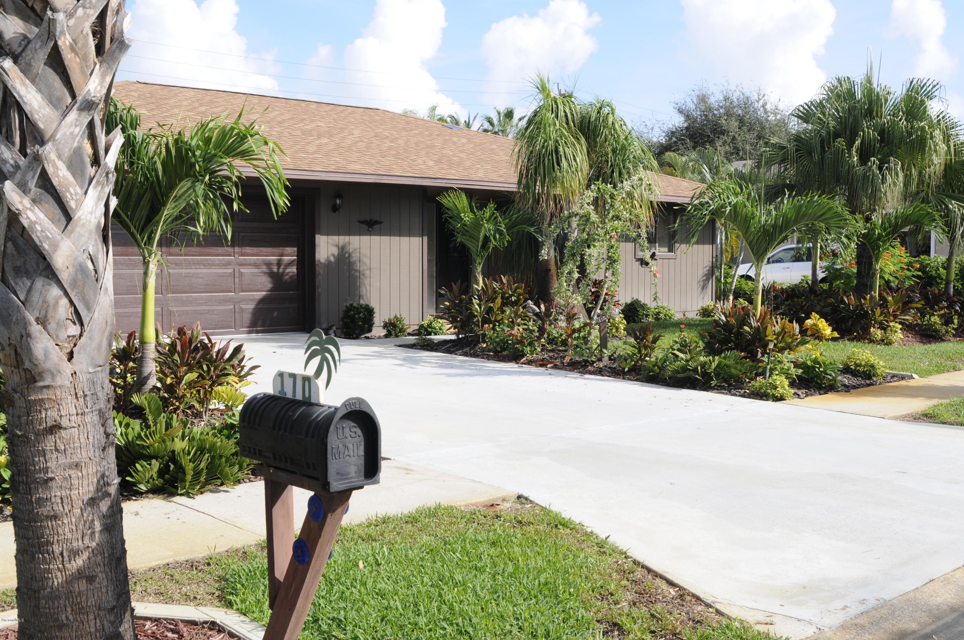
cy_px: 320
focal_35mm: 40
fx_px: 1083
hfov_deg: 48.0
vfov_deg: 32.9
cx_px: 482
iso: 200
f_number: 8
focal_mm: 27
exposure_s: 1/250
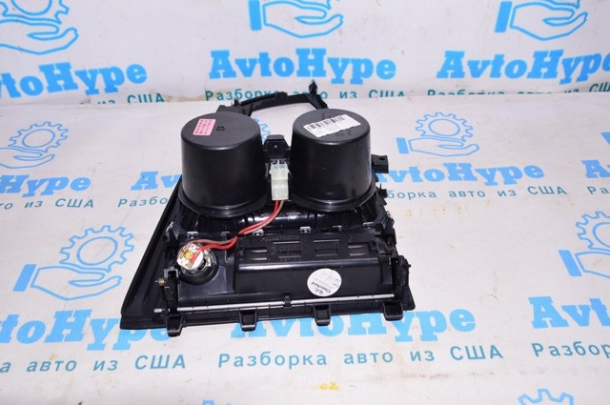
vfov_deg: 39.9
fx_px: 558
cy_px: 202
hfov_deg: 57.3
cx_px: 305
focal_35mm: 33
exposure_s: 1/200
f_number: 8
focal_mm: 22
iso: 1600
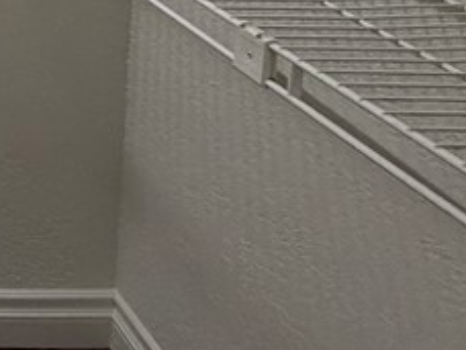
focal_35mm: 63
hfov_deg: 21.5
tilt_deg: -6.3
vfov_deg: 18.6
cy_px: -266
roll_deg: -0.6
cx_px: -350
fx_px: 848
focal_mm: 2.22
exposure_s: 1/120
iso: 320
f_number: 2.2
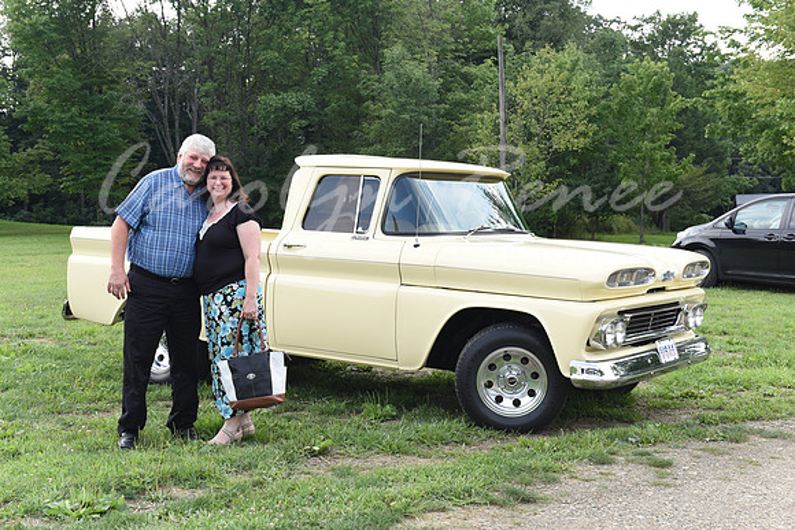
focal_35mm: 52
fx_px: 1149
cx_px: 398
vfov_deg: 26.0
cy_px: 265
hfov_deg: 38.2
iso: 320
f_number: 8
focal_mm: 52
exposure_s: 1/125
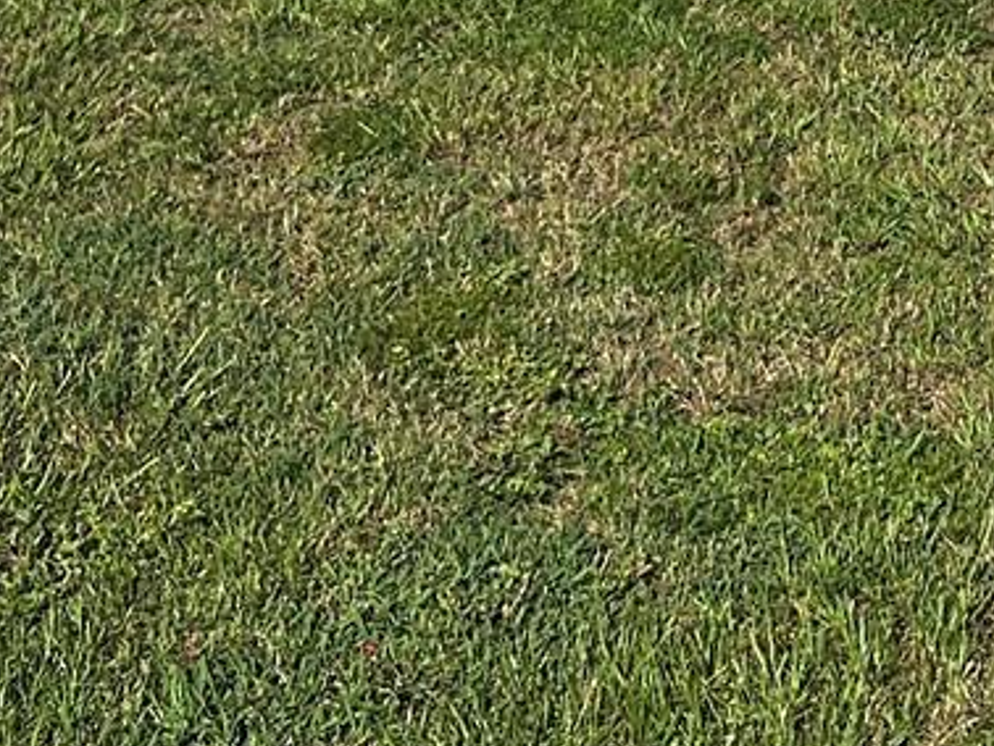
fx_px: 3161
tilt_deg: +3.1
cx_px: 1302
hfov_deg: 16.8
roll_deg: -2.3
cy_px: -704
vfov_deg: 12.1
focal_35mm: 110
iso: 50
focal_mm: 5.7
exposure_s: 1/6579
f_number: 1.5
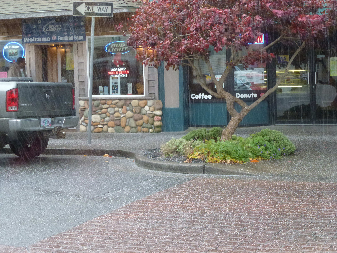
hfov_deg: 27.4
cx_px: 168
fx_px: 691
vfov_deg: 20.7
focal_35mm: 71
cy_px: 126
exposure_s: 1/50
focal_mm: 12.7
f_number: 4.7
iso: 400
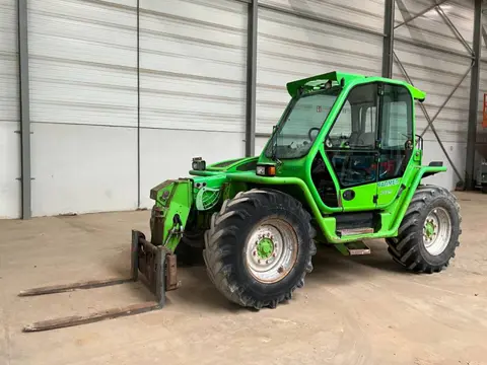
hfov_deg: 61.7
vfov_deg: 48.2
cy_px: 182
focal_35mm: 29
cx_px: 244
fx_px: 408
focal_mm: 3
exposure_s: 1/67
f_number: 1.8
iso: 64
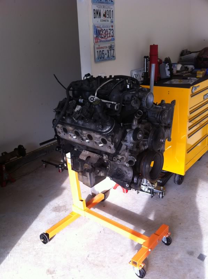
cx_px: 104
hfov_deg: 40.6
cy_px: 140
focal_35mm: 35
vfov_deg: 52.7
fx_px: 281
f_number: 2.8
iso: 80
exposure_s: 1/60
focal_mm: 3.9
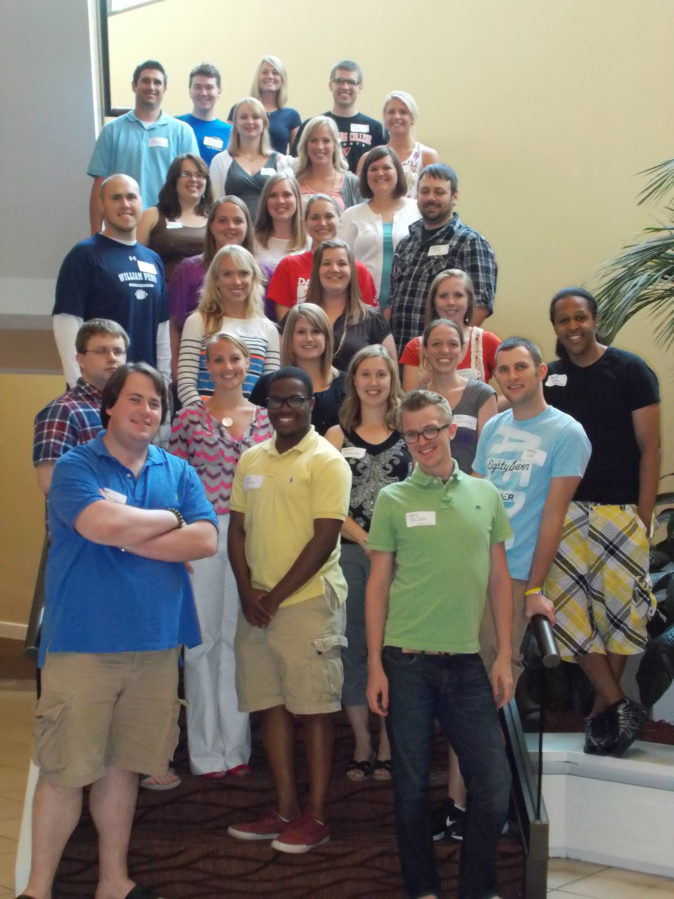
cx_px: 337
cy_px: 450
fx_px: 1506
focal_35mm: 58
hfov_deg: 25.2
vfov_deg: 33.2
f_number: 4.9
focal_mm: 10.3
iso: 800
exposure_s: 1/30
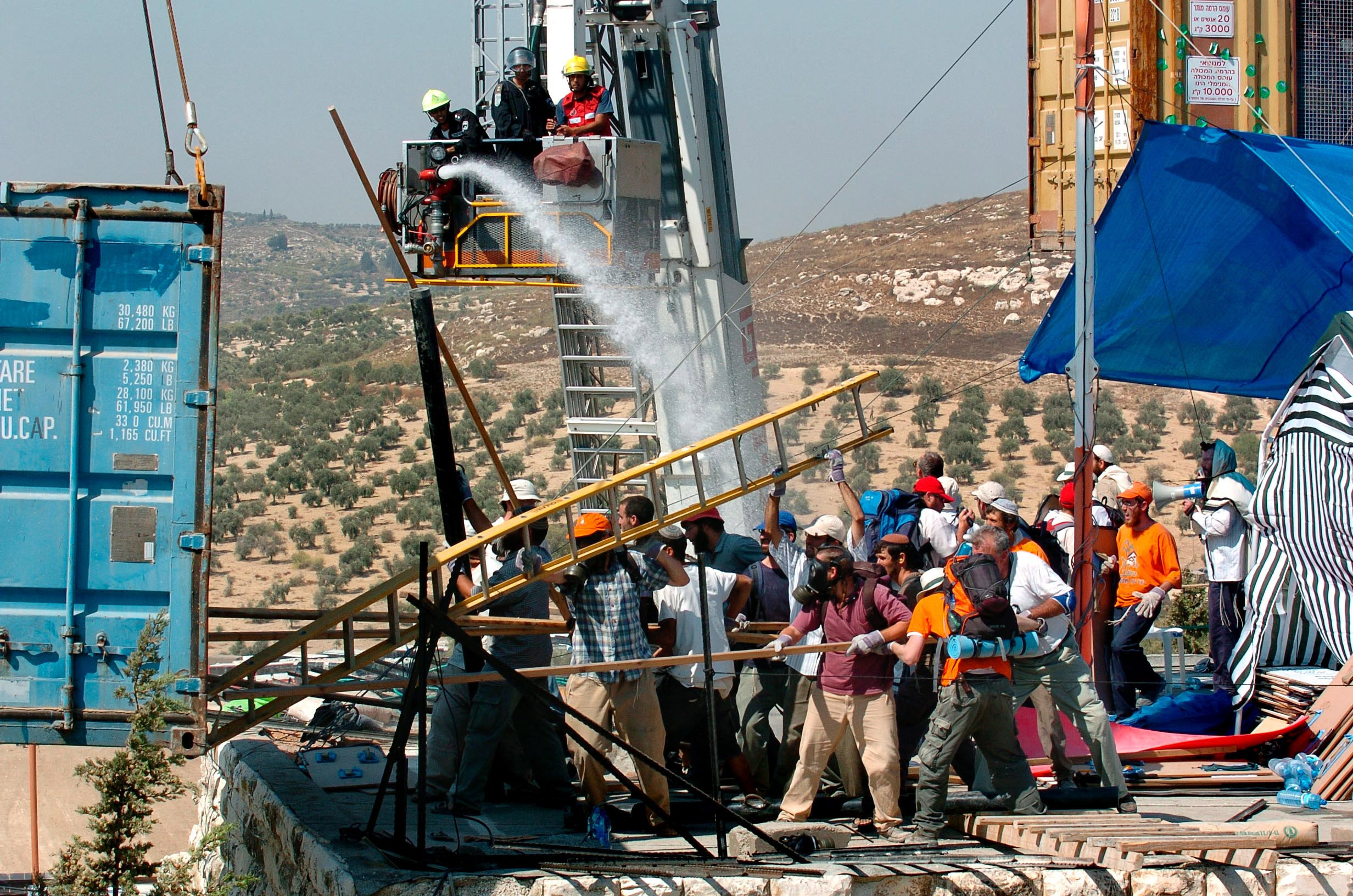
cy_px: 448
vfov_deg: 11.4
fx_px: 4501
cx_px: 676
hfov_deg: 17.1
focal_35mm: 120
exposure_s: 1/350
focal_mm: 80
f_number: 9.5
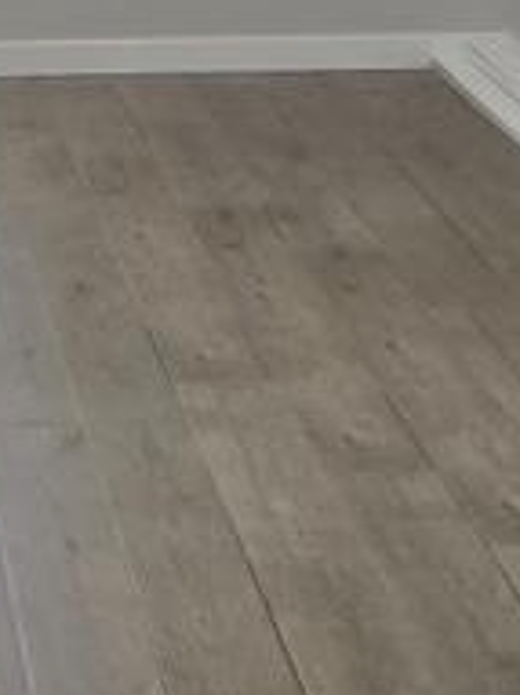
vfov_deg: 15.0
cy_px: 25
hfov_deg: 11.0
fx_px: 2607
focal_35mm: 130
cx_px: -207
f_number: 1.8
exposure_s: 1/120
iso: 100
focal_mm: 5.4
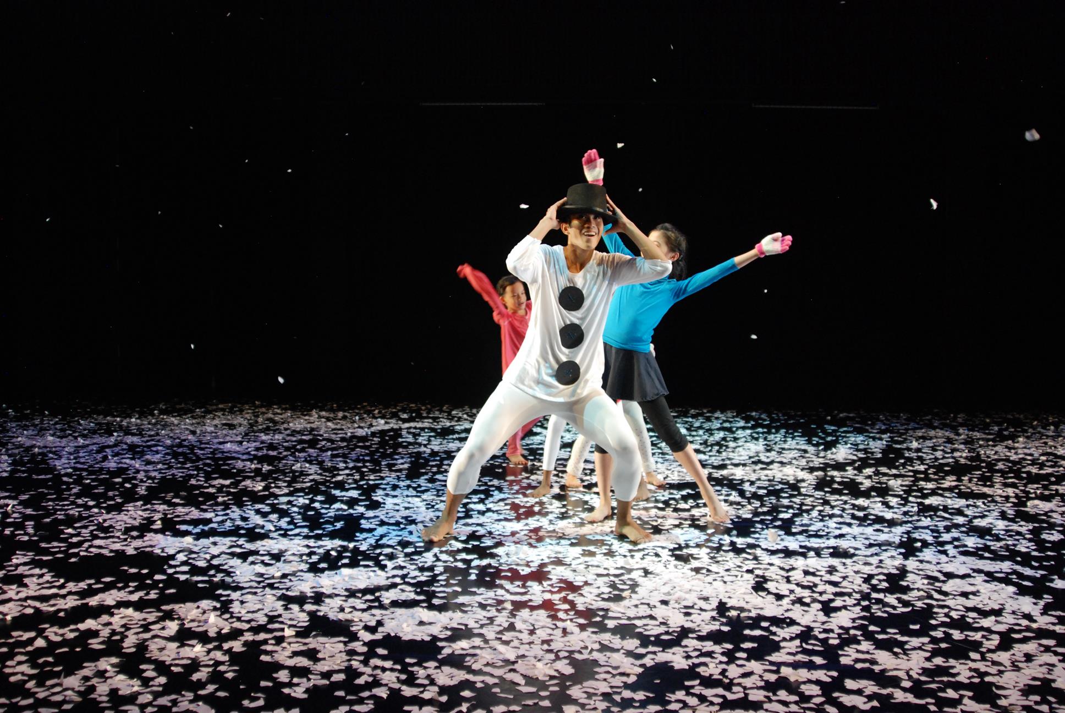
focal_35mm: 36
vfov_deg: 37.0
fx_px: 1066
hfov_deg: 53.1
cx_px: 532
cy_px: 356
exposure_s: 1/125
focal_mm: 24
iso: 800
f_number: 2.8
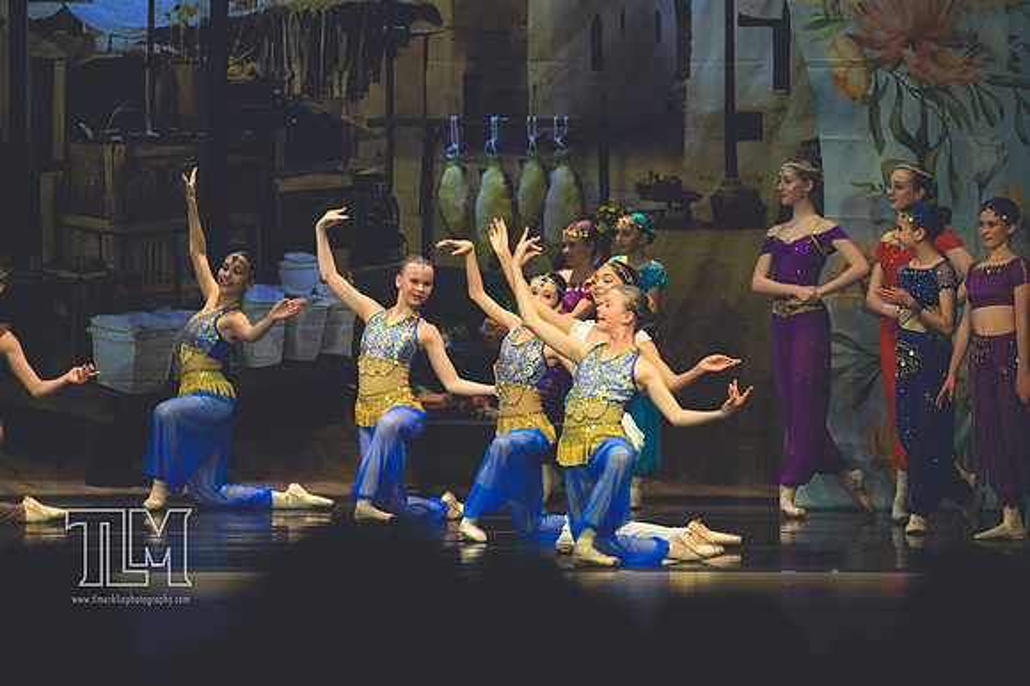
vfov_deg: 5.7
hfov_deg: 8.6
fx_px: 6862
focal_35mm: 240
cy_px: 343
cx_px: 515
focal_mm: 160
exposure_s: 1/500
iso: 1000
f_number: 2.8
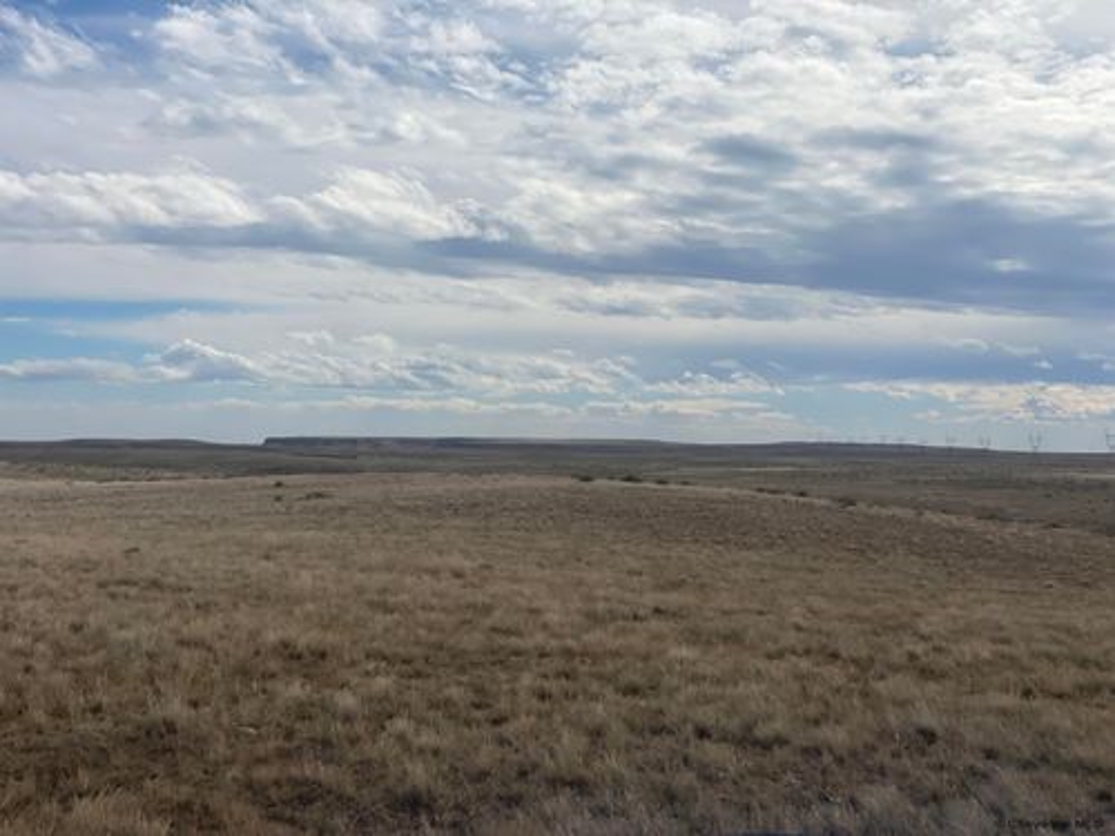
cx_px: 558
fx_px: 1675
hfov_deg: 36.8
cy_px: 418
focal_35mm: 52
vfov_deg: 28.0
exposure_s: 1/5319
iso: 25
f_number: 2
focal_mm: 6
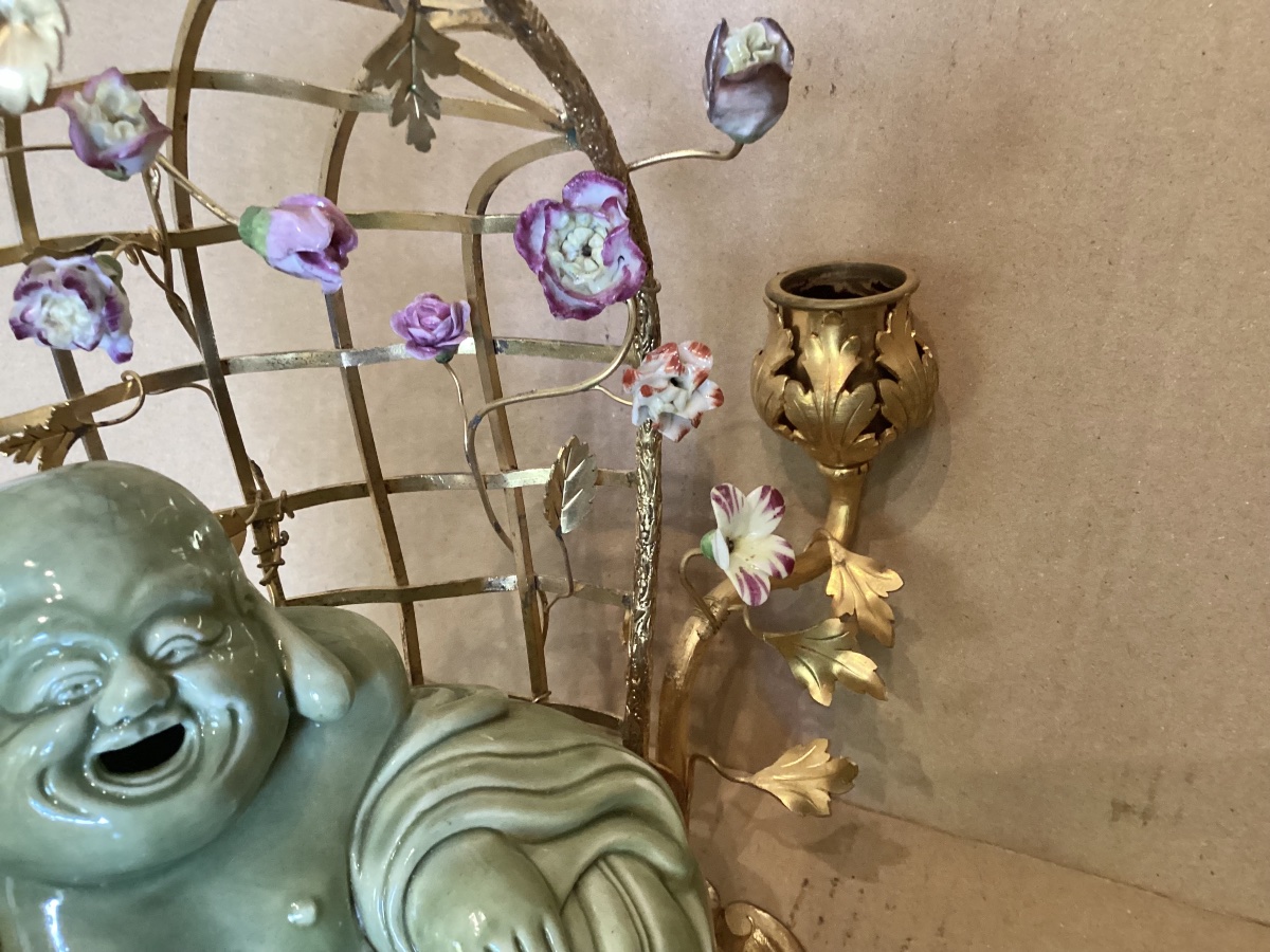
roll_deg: -2.2
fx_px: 1137
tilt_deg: -29.5
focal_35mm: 31
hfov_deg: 58.4
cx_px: 635
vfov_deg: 45.4
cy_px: 476
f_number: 2.4
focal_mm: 3.3
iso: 400
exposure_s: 1/25
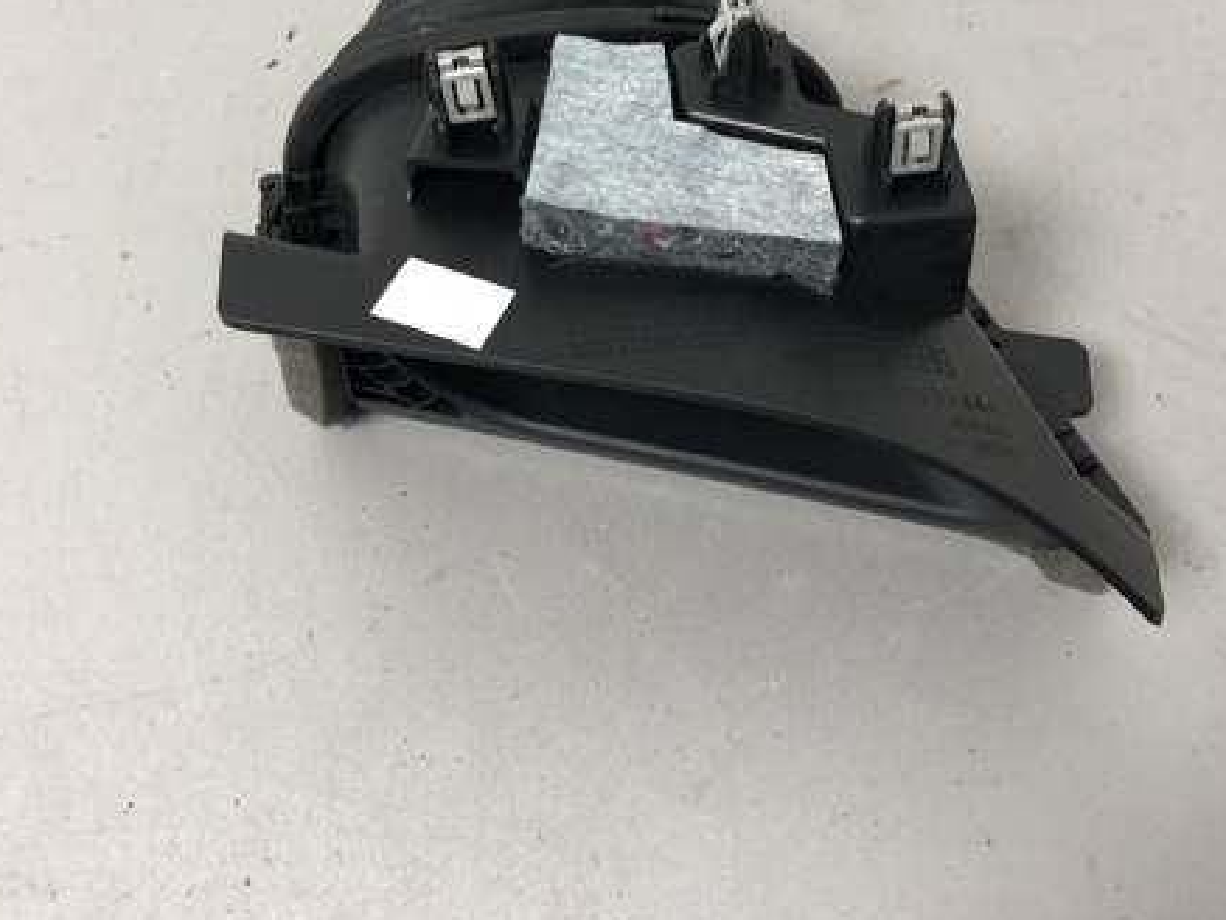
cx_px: 631
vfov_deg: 34.6
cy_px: 255
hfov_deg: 45.8
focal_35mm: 41
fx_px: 1453
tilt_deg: -55.1
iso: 32
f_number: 1.8
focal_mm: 4
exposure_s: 1/20
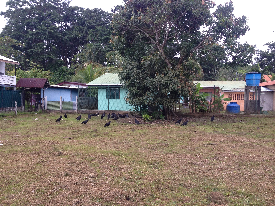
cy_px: 103
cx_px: 138
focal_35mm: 35
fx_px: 278
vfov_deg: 40.7
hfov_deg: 52.6
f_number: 2.4
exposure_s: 1/120
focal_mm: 4.28
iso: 64
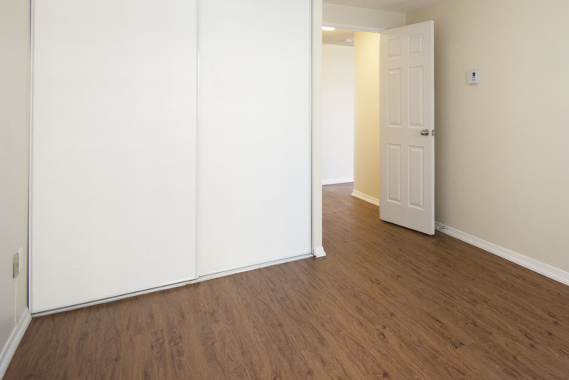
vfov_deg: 47.3
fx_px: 417
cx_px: 409
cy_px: 99
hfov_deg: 65.5
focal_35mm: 26
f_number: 8
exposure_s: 1/50
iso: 800
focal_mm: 11.5
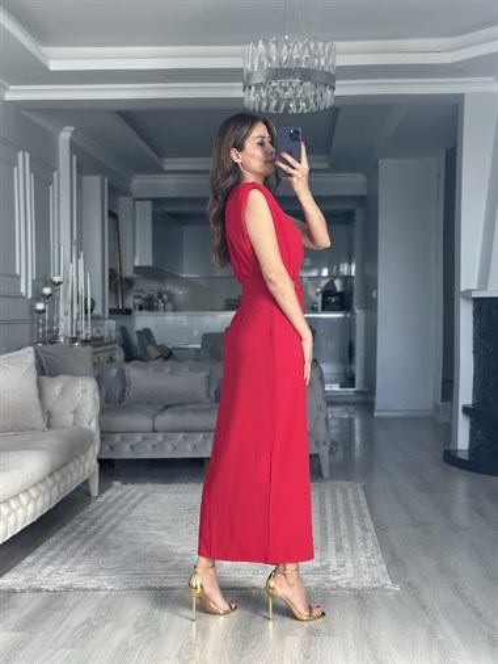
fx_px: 920
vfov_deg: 39.6
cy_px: 332
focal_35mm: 48
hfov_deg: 30.3
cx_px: 249
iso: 125
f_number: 1.78
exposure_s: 1/134
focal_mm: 6.86
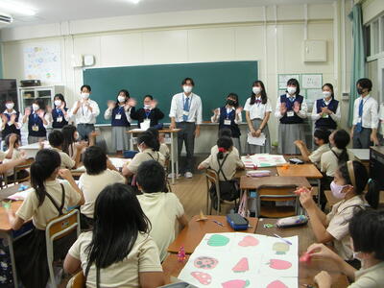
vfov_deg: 40.7
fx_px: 388
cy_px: 144
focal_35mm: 35
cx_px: 192
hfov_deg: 52.6
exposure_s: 1/12.8
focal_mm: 5.8
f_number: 2.8
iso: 50
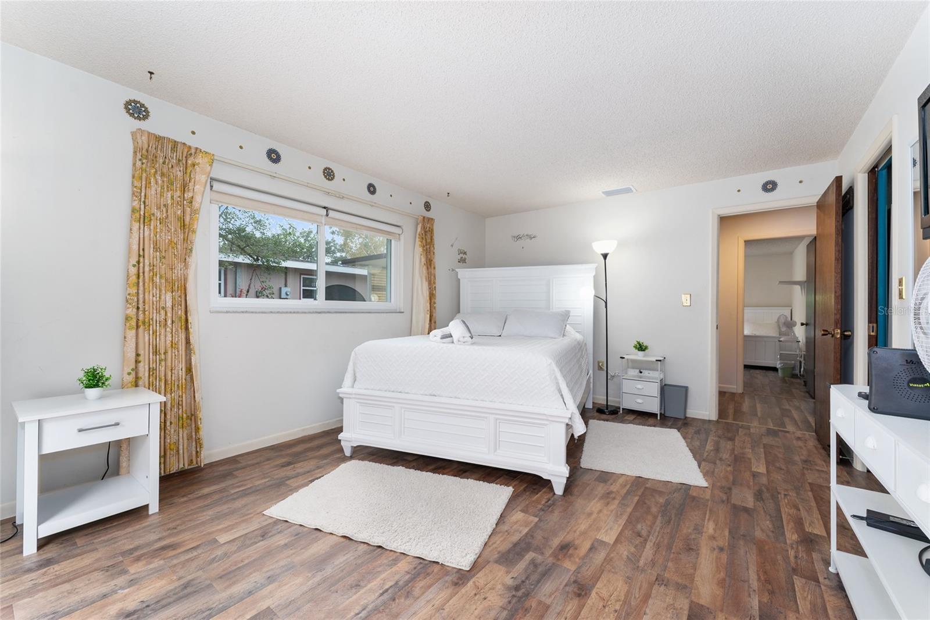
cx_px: 465
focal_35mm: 14
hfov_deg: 104.3
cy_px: 310
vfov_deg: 81.2
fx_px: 362
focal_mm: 14
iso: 400
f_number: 7.1
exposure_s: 1/3
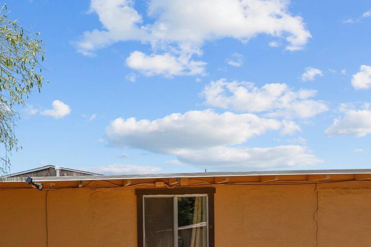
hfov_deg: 53.5
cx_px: 58
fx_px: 330
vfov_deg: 35.8
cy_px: 263
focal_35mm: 32
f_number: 8
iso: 400
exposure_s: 1/250
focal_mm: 14
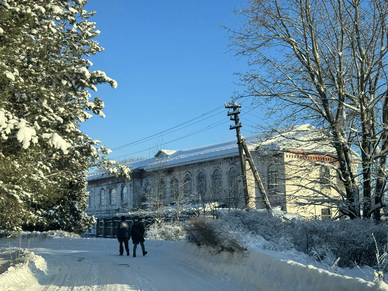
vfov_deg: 30.3
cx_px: 194
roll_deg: -1.3
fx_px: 538
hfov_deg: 39.7
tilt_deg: +10.8
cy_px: 146
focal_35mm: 48
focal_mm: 6.86
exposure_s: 1/1818
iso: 64
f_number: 1.78
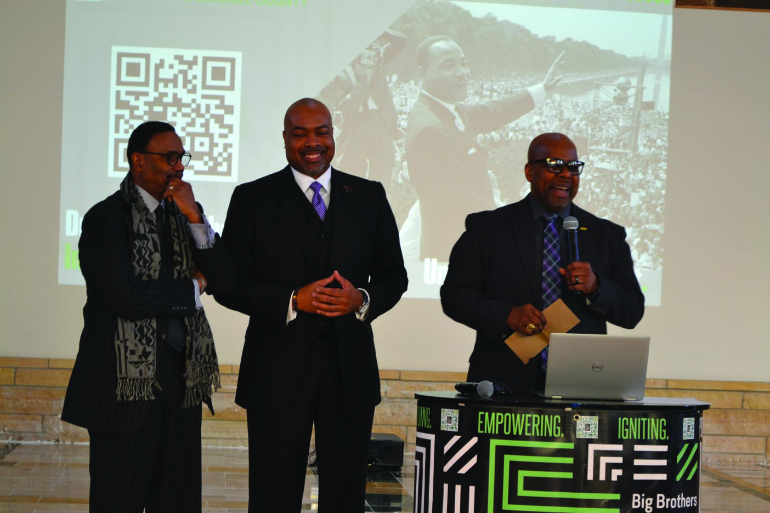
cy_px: 256
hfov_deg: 24.6
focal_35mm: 82
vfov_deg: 16.6
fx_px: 1764
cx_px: 385
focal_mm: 55
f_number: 5.6
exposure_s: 1/15
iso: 400
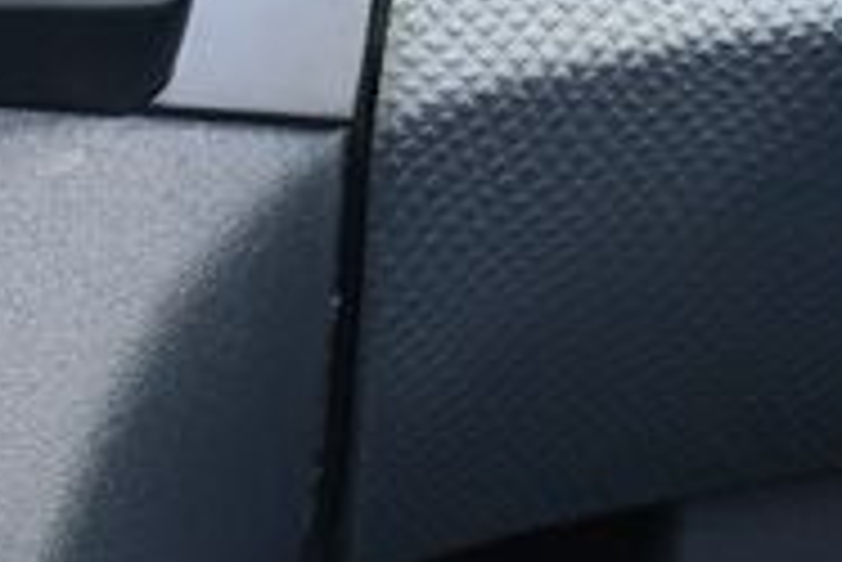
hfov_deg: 5.6
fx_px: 8192
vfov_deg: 3.8
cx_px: -1261
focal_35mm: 350
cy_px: 1499
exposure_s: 1/50
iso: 250
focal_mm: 64
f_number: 7.1
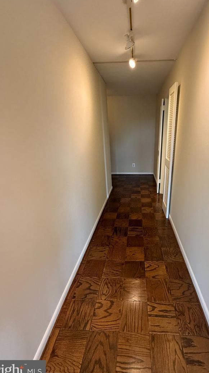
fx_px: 158
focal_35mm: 16
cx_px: 129
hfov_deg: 66.2
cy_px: 185
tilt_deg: -17.9
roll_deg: +1.7
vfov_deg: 99.4
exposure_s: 1/99
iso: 160
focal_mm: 2.22
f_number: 2.2
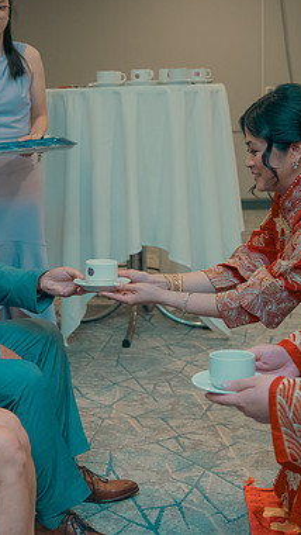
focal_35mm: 64
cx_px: 98
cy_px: 264
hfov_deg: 18.8
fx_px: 907
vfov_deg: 32.8
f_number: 3.5
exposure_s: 1/160
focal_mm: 40
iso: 2500
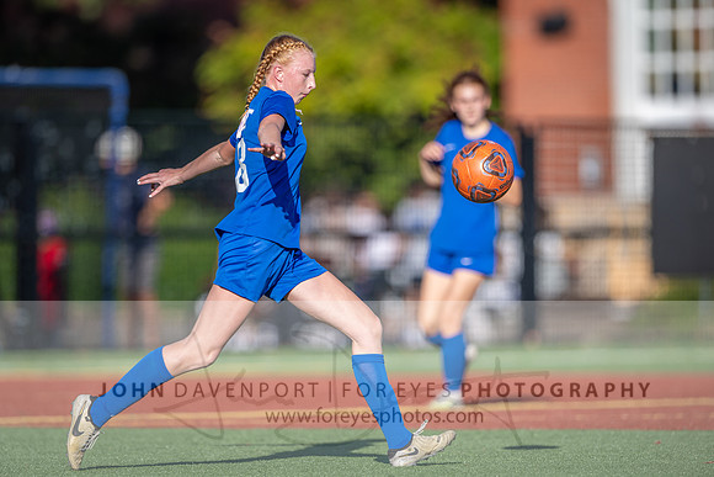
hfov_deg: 4.3
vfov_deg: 2.9
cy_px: 281
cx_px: 293
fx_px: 9454
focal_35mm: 477
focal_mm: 400
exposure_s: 1/1000
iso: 80
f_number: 3.2
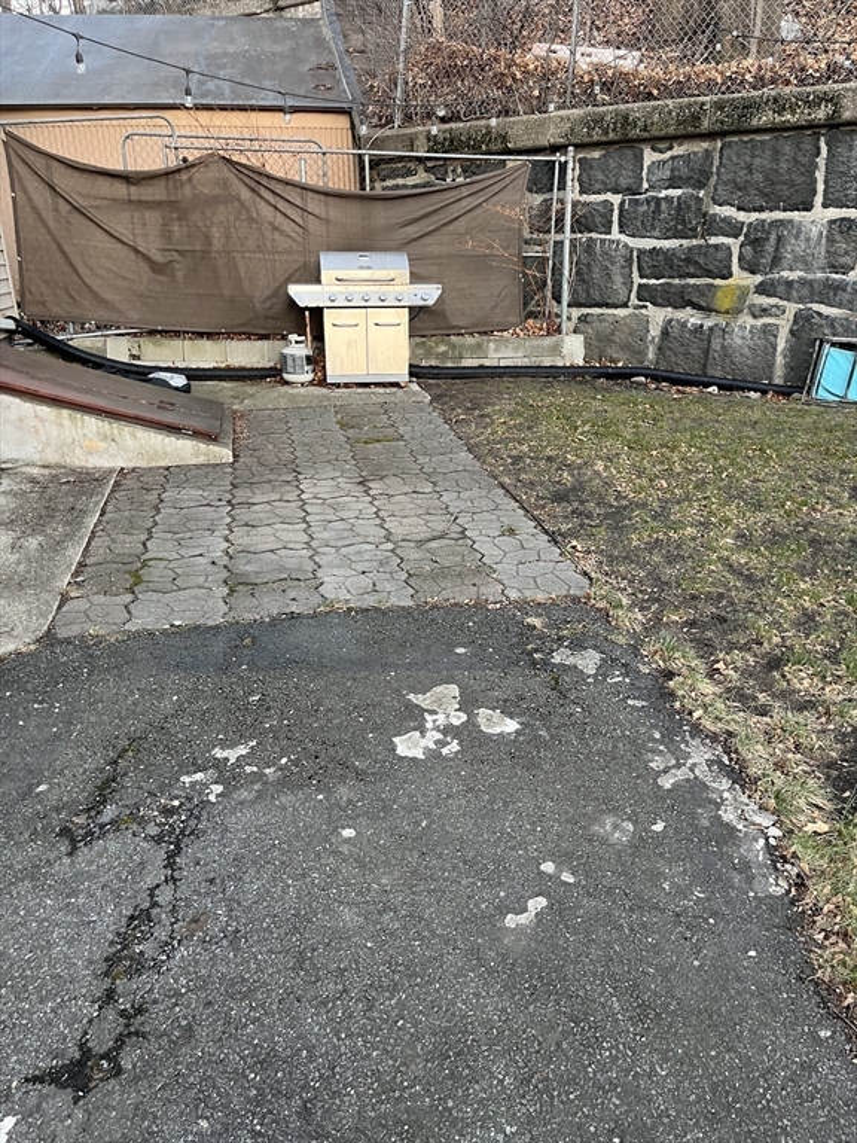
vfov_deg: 67.3
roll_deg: +2.2
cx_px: 428
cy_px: 572
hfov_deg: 53.1
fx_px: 858
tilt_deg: -21.9
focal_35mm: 26
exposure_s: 1/60
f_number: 1.6
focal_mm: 5.1
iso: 160
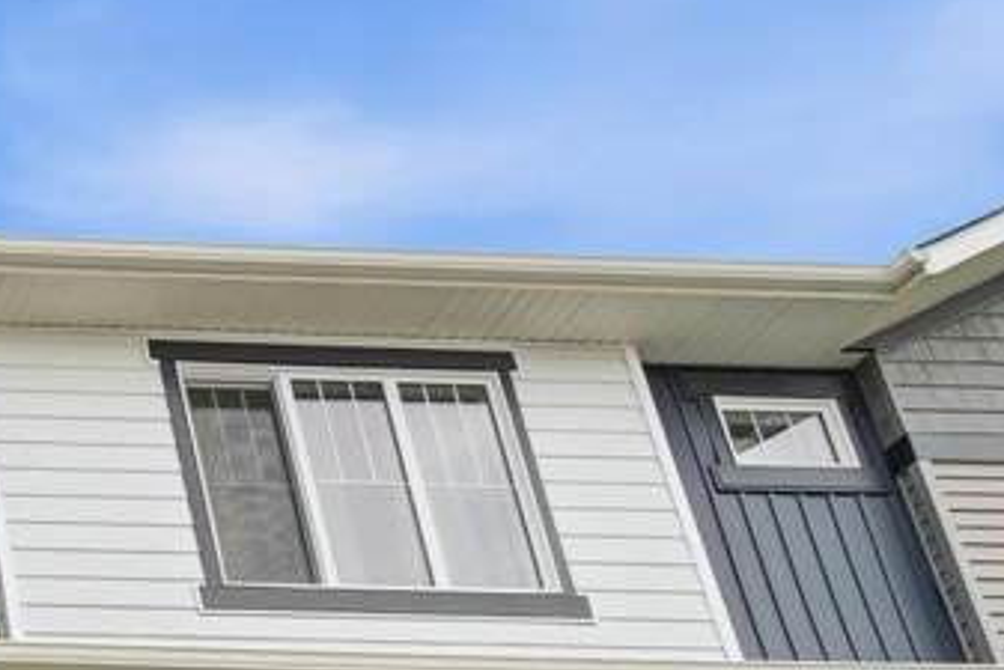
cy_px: 1012
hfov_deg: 25.0
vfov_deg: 20.3
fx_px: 1590
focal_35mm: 57
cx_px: -566
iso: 400
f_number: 8
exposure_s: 1/1250
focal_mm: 10
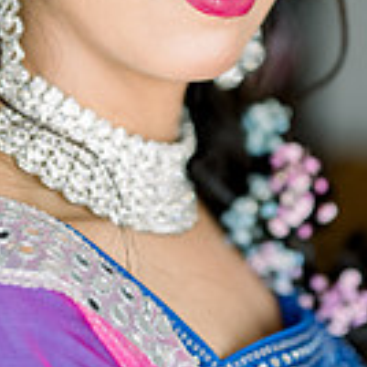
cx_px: 208
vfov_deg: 12.2
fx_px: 1715
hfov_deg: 12.2
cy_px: 71
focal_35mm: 143
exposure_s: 1/160
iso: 320
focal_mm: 50
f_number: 1.4
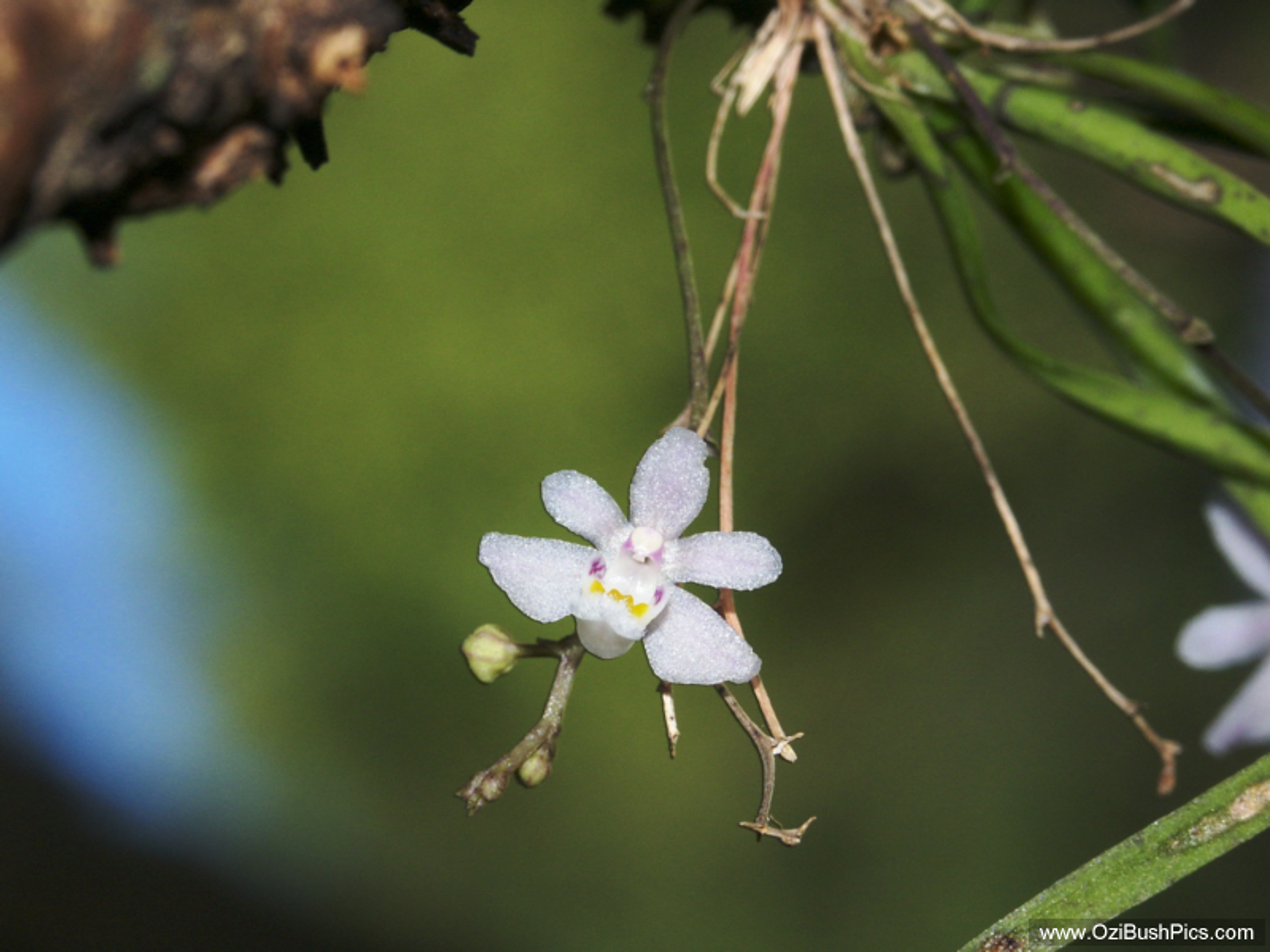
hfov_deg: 9.9
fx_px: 7301
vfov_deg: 7.5
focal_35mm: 199
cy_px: 476
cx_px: 635
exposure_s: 1/180
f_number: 8
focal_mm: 50.48
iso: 100
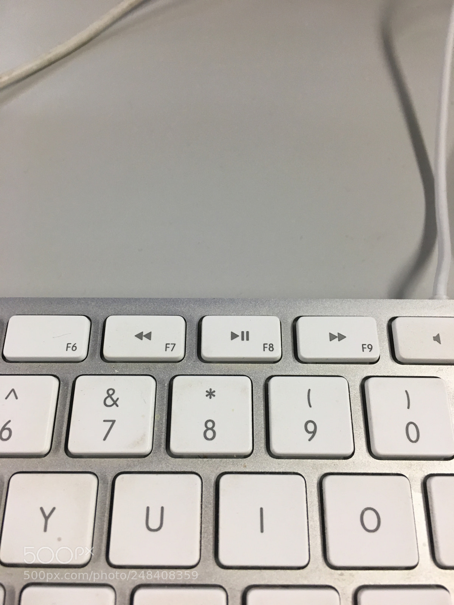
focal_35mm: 29
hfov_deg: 48.2
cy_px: 302
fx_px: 507
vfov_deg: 61.7
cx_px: 227
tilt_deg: -59.5
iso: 40
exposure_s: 1/30
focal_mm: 4.15
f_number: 2.2
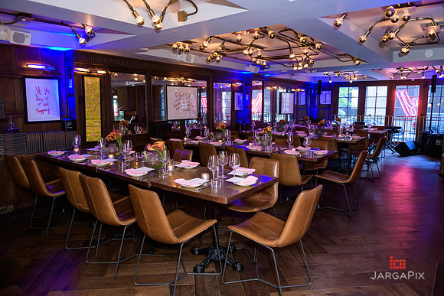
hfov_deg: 69.4
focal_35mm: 26
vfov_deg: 49.6
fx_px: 321
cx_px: 222
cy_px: 148
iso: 1600
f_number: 3.2
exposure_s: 1/100
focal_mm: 26
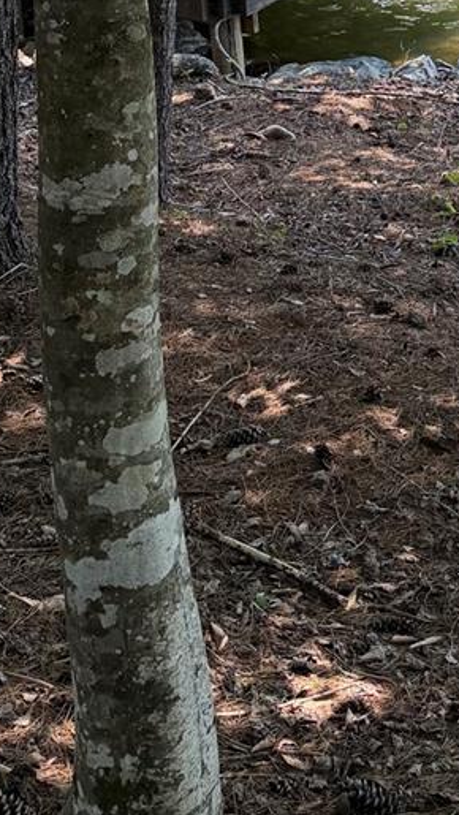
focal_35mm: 78
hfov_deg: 15.0
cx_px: 533
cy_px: -168
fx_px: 1686
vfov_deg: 24.6
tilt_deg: -12.9
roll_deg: +1.9
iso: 100
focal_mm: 6.76
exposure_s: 1/607
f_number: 1.78
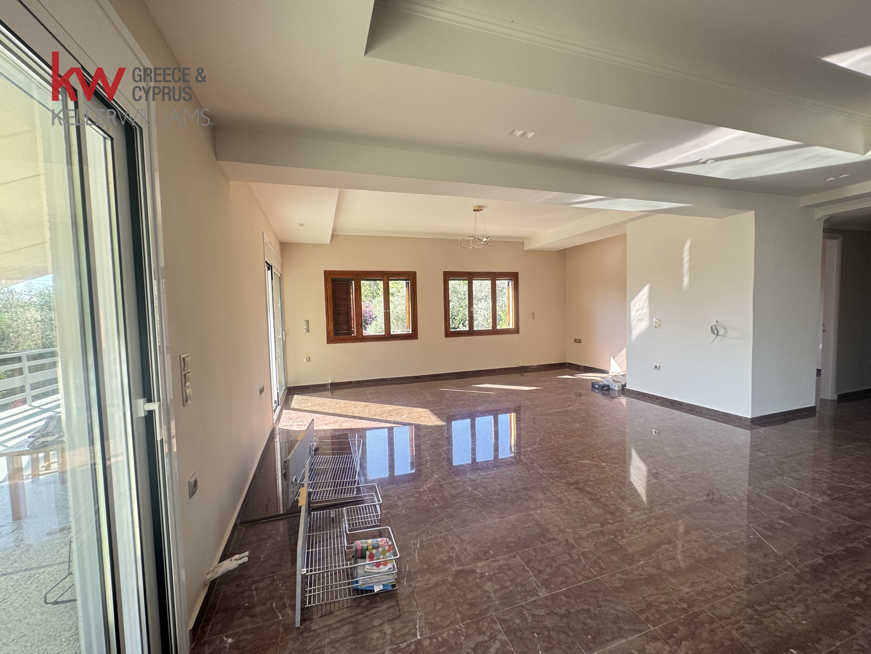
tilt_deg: -0.8
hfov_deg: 102.1
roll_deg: +2.6
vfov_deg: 85.7
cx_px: 436
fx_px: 352
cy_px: 327
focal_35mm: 14
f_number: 2.2
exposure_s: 1/99
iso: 80
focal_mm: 2.22
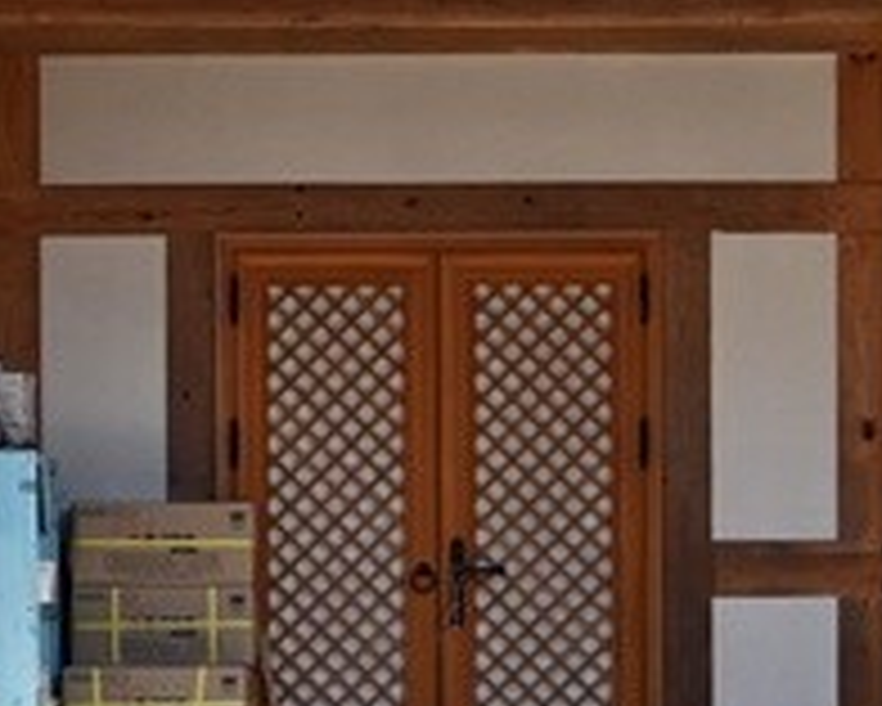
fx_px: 10421
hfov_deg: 4.8
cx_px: 711
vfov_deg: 3.9
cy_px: 677
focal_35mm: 399
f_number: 10
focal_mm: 65
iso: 320
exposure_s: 1/400
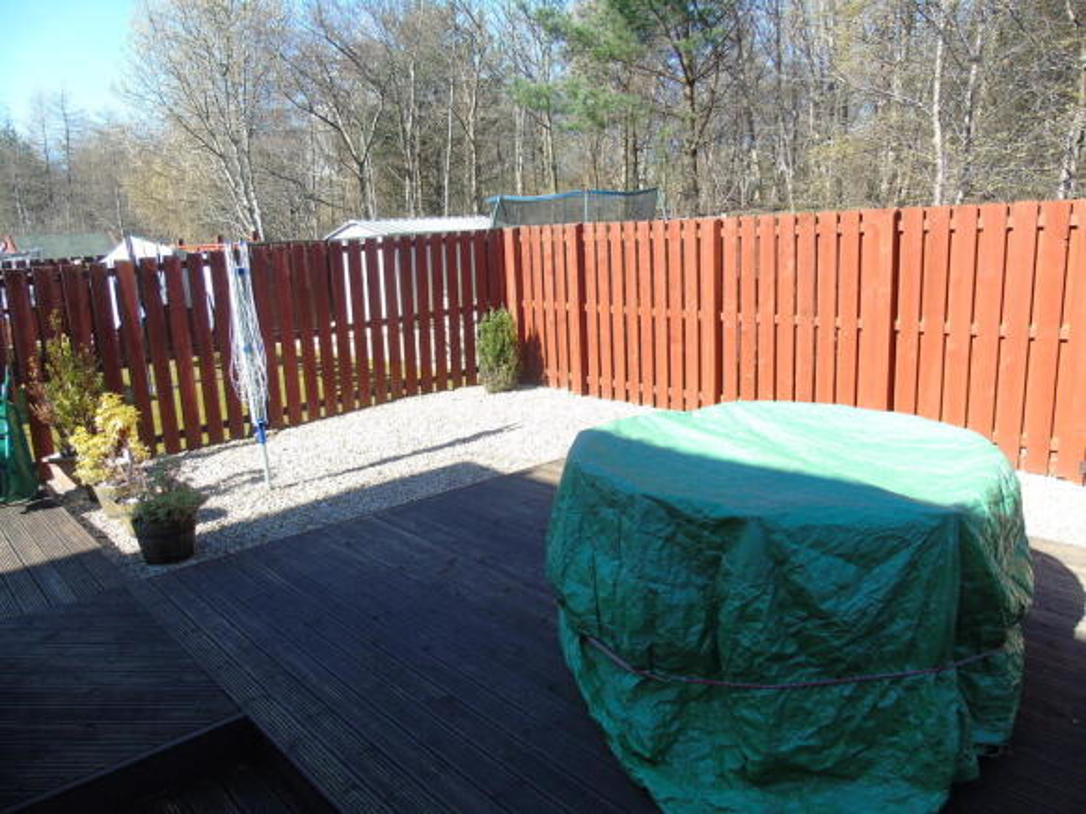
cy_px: 407
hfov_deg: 69.4
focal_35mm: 25
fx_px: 784
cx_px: 543
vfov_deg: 54.9
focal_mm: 4.4
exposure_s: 1/250
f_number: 3.4
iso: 80
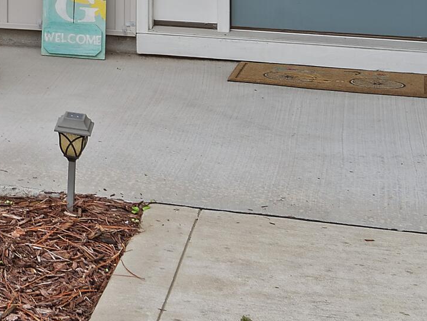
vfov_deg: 11.6
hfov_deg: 15.0
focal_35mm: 120
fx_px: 1480
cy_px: -214
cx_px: -255
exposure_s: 1/40
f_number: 5.6
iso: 100
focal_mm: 20
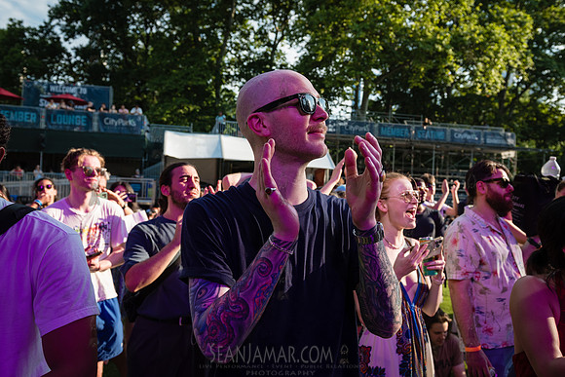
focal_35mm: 32
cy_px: 190
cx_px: 298
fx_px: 506
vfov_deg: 40.9
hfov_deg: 58.3
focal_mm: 28
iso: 400
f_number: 4.5
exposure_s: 1/800
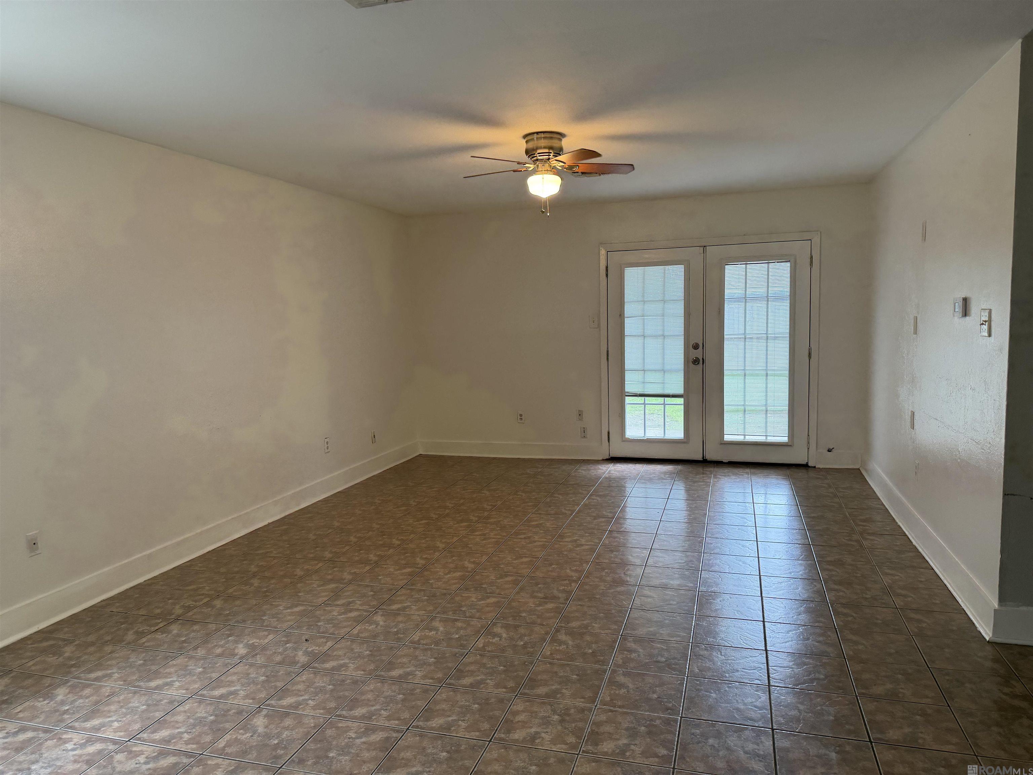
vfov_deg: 56.8
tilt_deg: -7.1
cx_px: 516
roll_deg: +2.8
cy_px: 388
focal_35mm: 24
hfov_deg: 71.6
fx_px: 716
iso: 160
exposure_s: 1/60
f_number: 1.78
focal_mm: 6.76
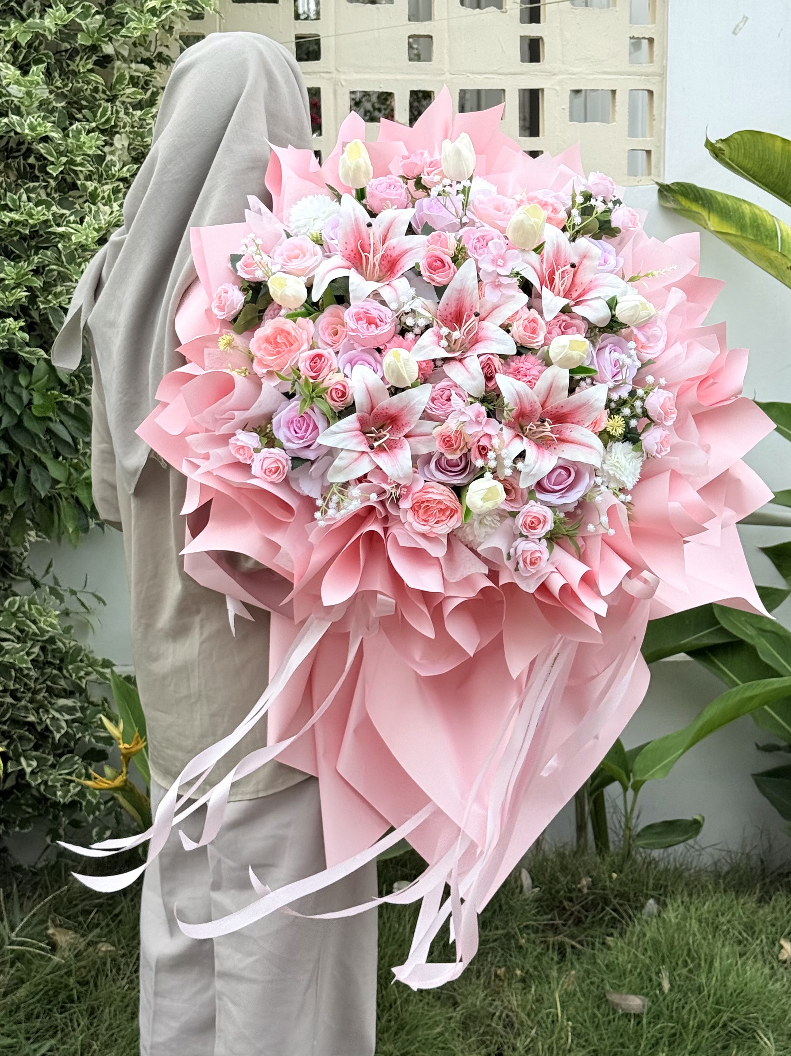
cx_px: 458
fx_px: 1889
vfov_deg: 31.2
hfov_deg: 23.6
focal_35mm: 62
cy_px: 451
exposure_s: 1/1484
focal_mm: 6.76
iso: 64
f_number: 1.78
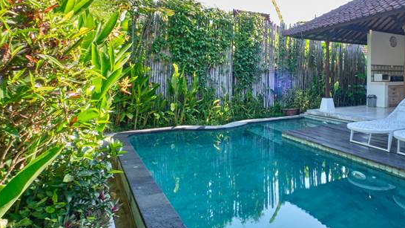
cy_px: 84
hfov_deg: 75.3
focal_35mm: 23
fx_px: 247
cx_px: 282
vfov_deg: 49.0
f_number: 16
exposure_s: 1/5
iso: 160
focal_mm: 10
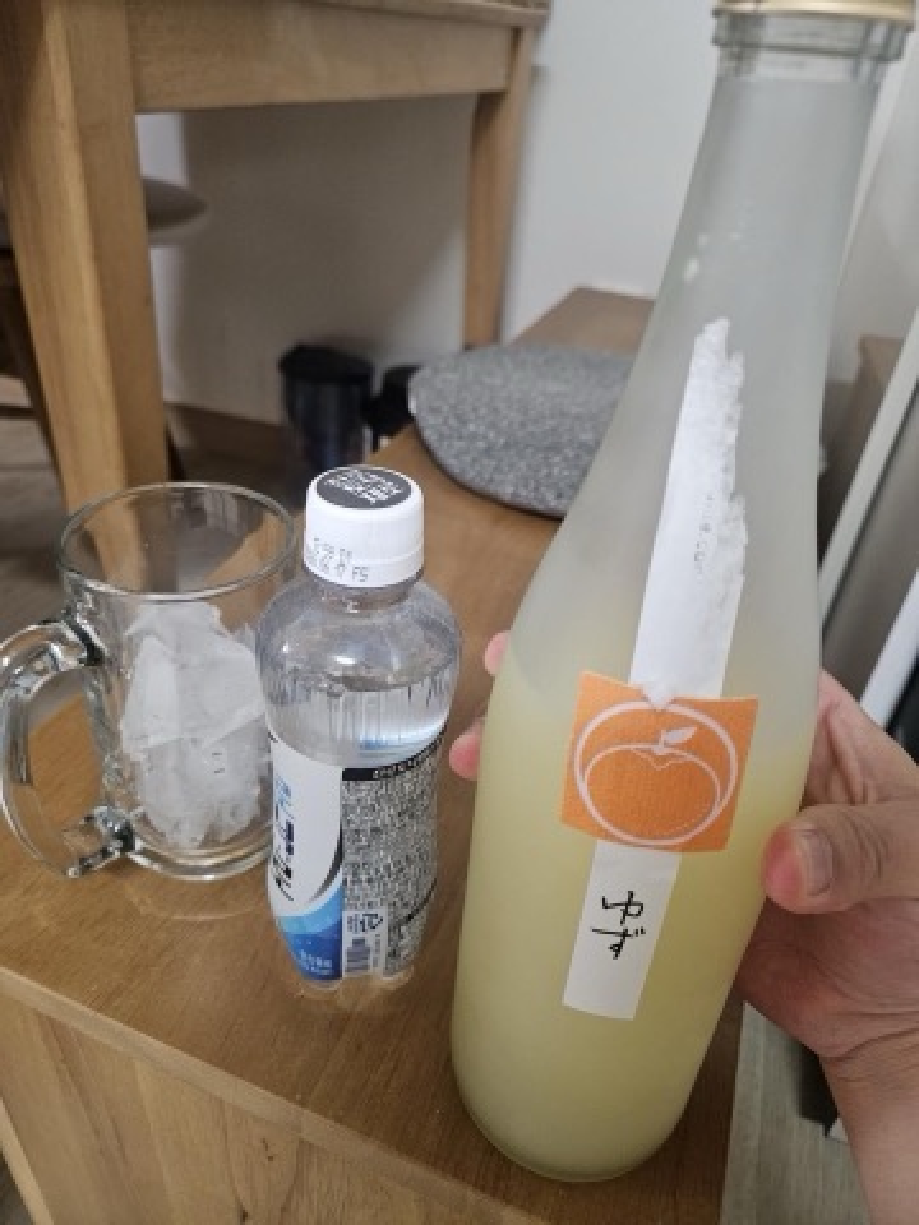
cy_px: 612
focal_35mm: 23
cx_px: 460
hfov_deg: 58.9
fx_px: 814
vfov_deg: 73.9
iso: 500
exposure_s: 1/60
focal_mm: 5.4
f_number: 1.8
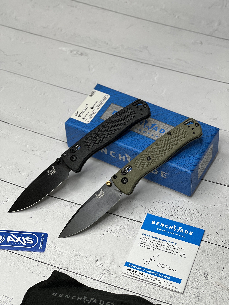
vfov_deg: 25.3
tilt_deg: -49.5
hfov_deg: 19.1
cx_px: 114
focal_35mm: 77
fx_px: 679
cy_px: 152
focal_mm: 9
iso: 125
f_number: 2.8
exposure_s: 1/121
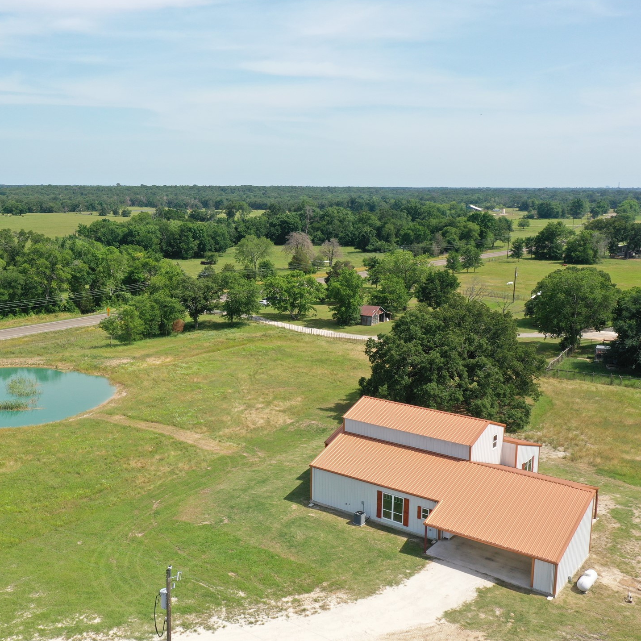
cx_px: 254
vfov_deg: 46.0
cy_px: 319
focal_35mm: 36
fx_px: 754
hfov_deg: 45.8
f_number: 5.6
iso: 100
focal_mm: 10.26
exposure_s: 1/400
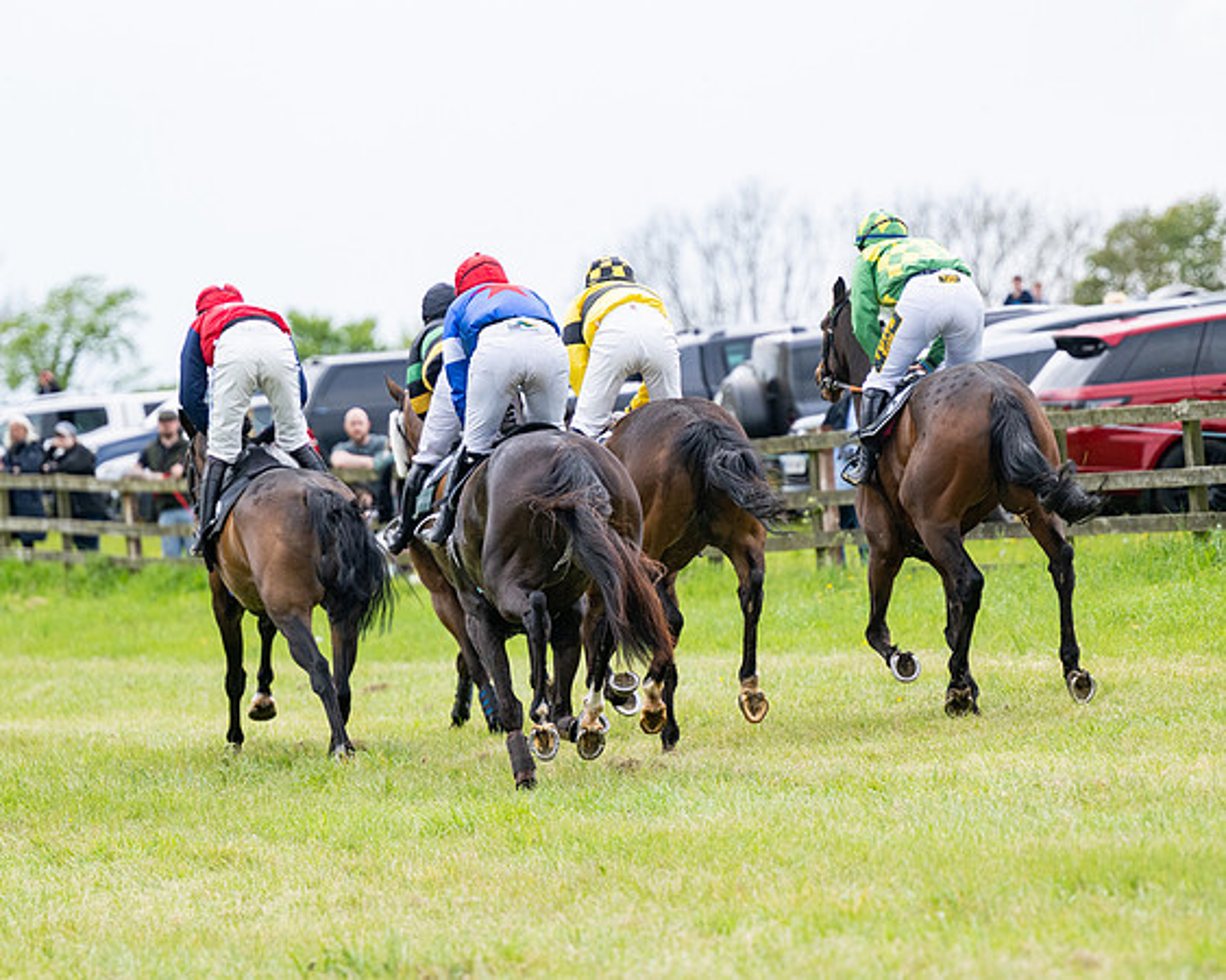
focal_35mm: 266
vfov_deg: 5.8
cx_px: 618
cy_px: 497
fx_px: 9660
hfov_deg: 7.3
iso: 400
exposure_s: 1/2500
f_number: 4
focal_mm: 200
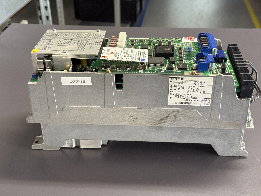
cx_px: 130
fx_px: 362
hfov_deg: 39.7
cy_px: 98
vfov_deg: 30.3
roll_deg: +0.2
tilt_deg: -30.2
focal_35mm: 48
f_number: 1.78
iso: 200
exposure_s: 1/33
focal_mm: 6.76
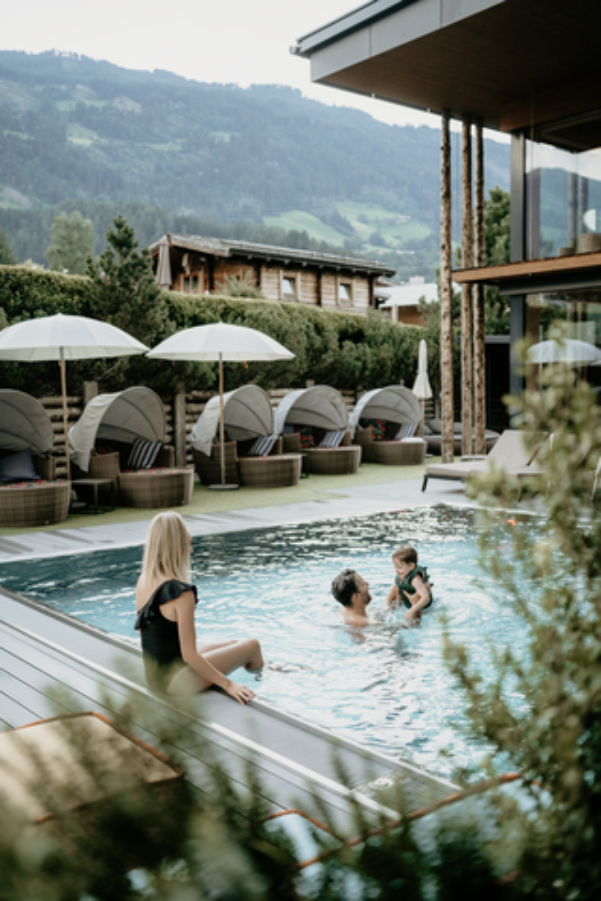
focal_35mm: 35
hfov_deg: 37.9
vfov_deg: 54.4
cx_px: 300
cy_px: 450
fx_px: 876
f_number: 2
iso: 100
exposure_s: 1/500
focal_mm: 35
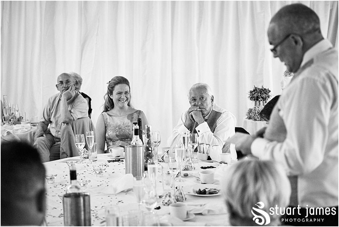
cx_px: 170
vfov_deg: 18.2
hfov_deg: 27.0
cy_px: 114
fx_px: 707
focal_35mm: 75
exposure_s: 1/125
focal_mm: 50
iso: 6400
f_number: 2.2
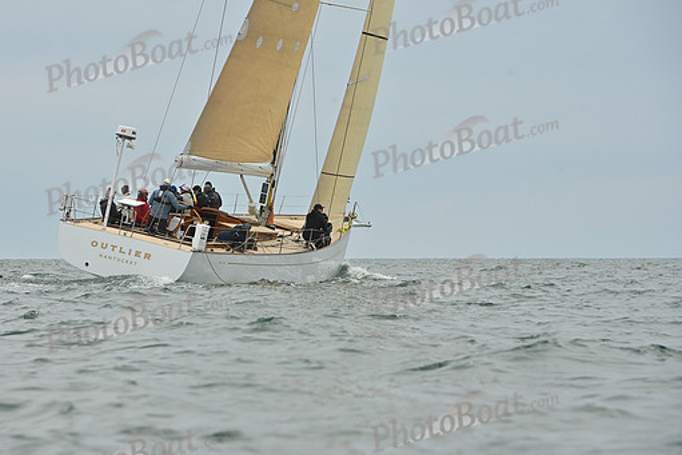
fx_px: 4301
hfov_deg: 9.1
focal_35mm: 227
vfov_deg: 6.1
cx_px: 303
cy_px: 232
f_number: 9
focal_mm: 200
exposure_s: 1/1250
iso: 320
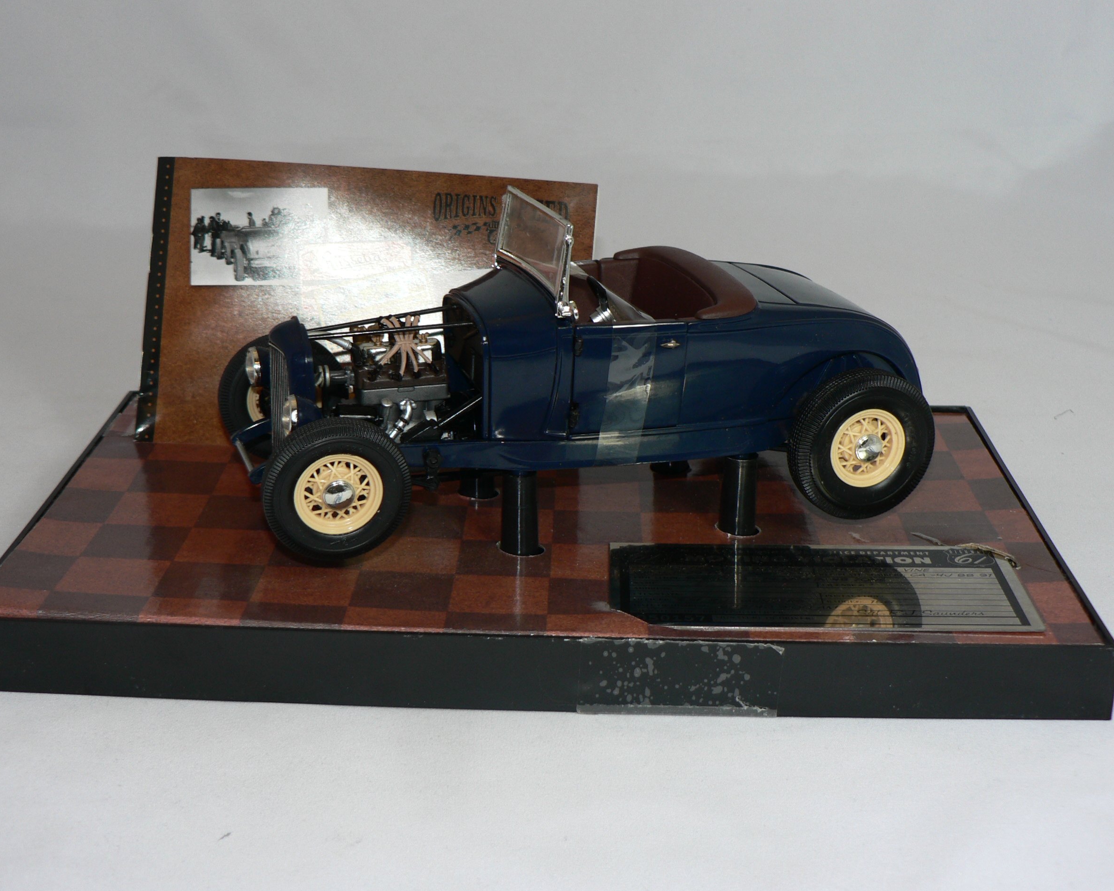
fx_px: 1780
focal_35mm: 54
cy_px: 445
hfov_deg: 34.7
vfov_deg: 28.1
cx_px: 542
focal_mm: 8.4
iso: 80
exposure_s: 1/60
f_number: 2.8
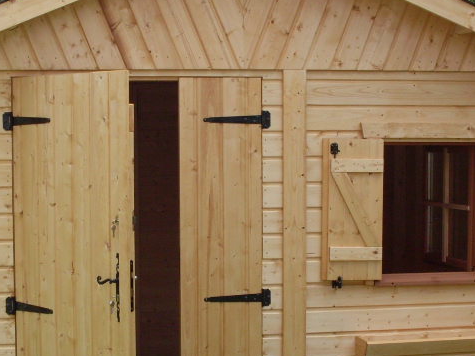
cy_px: 210
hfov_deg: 23.8
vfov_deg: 18.0
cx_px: 183
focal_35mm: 82
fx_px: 1125
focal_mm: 6.3
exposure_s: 1/125
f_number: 8.4
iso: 80
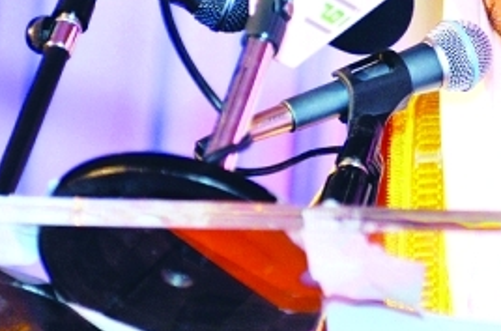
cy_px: 95
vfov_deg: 5.4
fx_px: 3483
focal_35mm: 251
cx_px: 408
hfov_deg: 8.2
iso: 640
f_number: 2.8
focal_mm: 70
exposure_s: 1/60
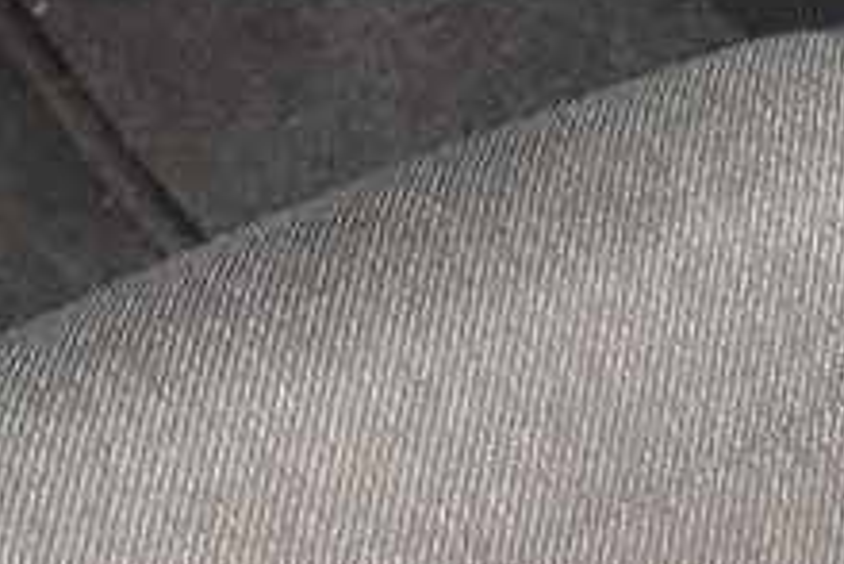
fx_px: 4668
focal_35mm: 199
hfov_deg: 10.3
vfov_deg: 6.5
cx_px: 618
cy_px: -867
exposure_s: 1/30
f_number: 3.5
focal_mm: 18
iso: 2800
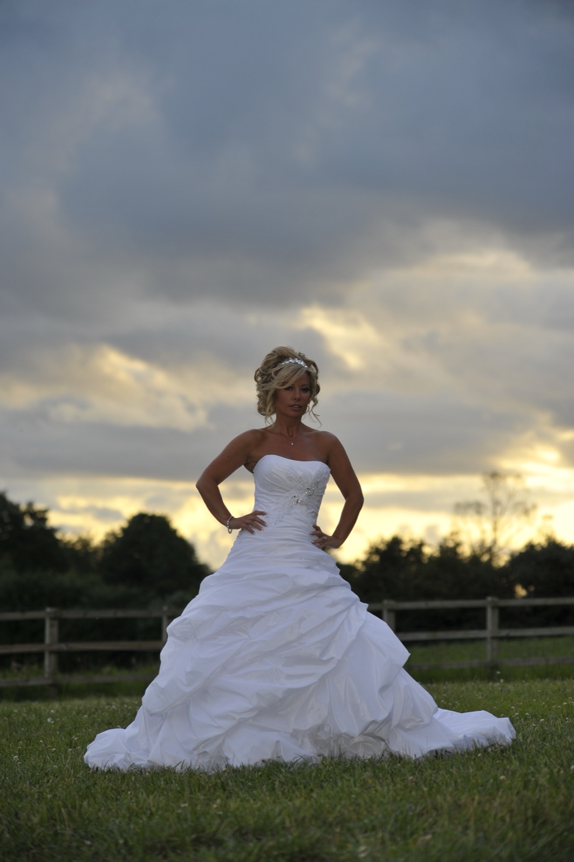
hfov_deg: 9.1
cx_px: 287
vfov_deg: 13.7
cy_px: 431
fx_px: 3593
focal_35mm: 150
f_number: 5.6
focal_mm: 150
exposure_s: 1/800
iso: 500
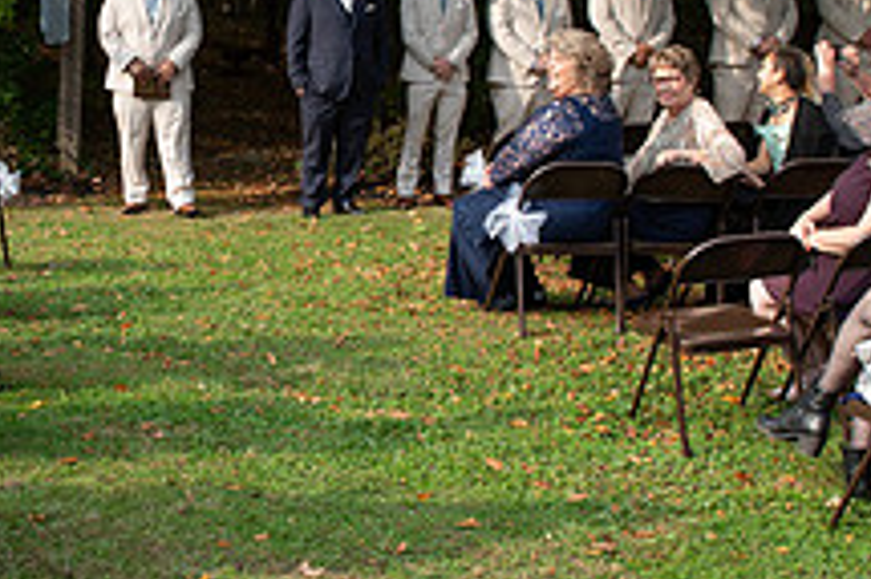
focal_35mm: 69
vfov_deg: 19.6
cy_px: 196
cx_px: 106
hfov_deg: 28.3
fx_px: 1668
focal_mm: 24
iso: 400
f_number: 8
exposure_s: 1/200
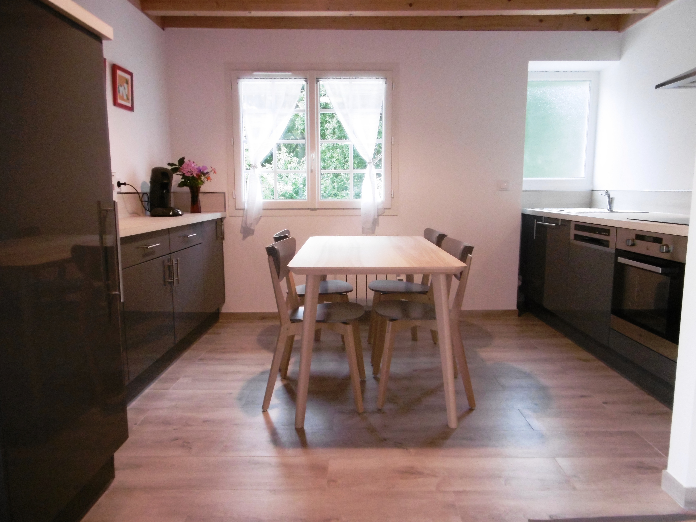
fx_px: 483
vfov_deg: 56.8
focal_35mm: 24
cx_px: 348
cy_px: 261
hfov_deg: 71.6
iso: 400
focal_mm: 4.3
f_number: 3.1
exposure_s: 1/40
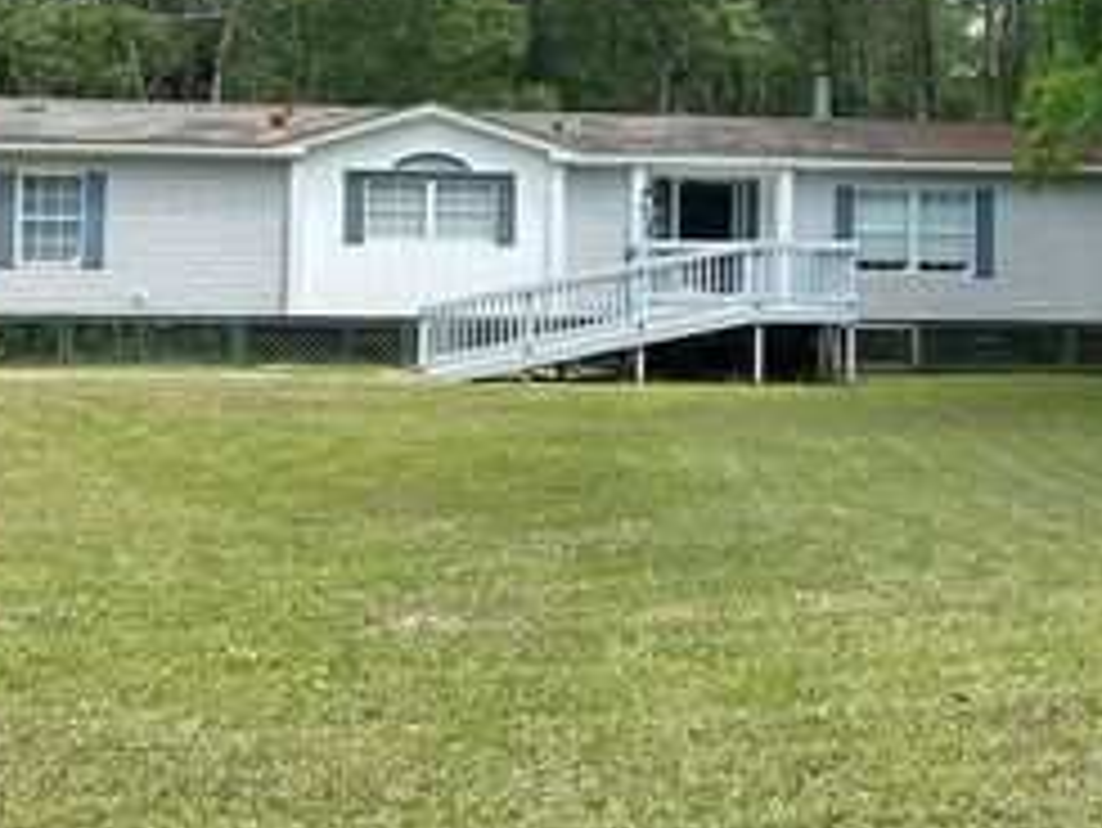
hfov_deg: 35.6
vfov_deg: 27.2
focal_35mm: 53
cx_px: 769
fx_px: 1688
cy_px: 200
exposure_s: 1/1038
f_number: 1.5
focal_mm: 5.7
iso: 50
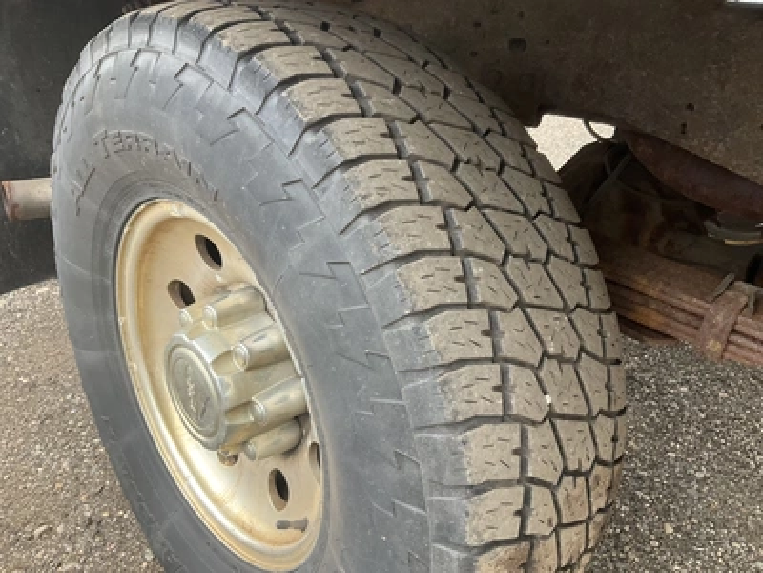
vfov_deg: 48.2
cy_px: 286
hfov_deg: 61.7
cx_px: 382
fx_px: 639
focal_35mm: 29
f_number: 1.8
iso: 50
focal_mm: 3
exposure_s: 1/122
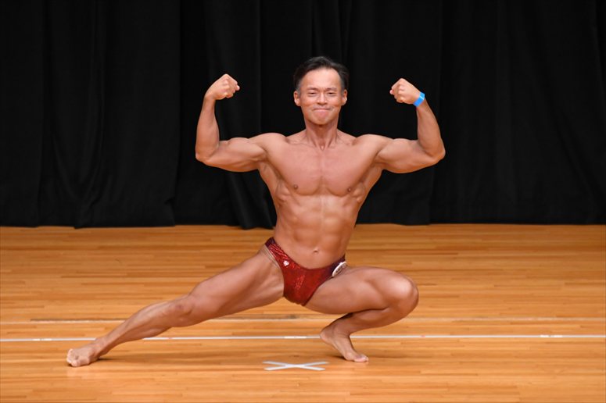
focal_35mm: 375
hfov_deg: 5.5
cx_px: 303
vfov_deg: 3.7
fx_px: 6310
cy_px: 202
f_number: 5.6
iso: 3200
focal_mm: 250
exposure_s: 1/400
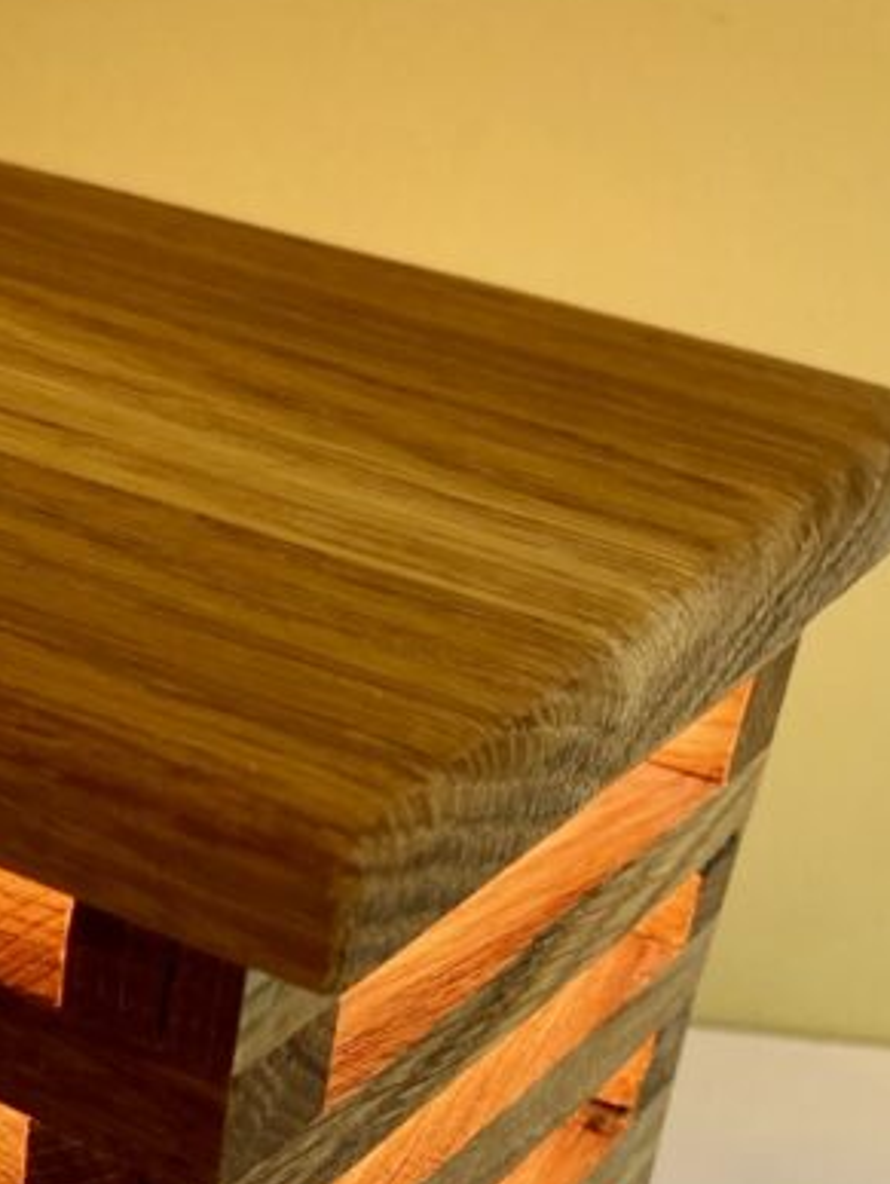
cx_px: 40
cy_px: 1227
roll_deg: -2.8
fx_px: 2533
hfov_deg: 19.5
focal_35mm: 74
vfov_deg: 24.9
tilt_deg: -32.7
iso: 80
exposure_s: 1/50
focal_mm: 3.99
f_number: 1.8
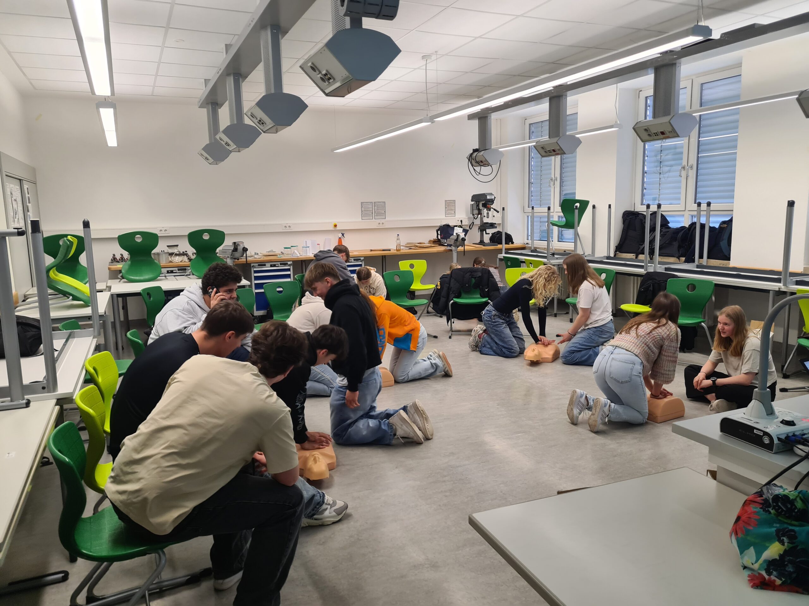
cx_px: 404
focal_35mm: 26
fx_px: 608
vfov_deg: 53.1
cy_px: 303
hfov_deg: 67.3
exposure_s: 1/50
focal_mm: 5.4
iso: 100
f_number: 1.8
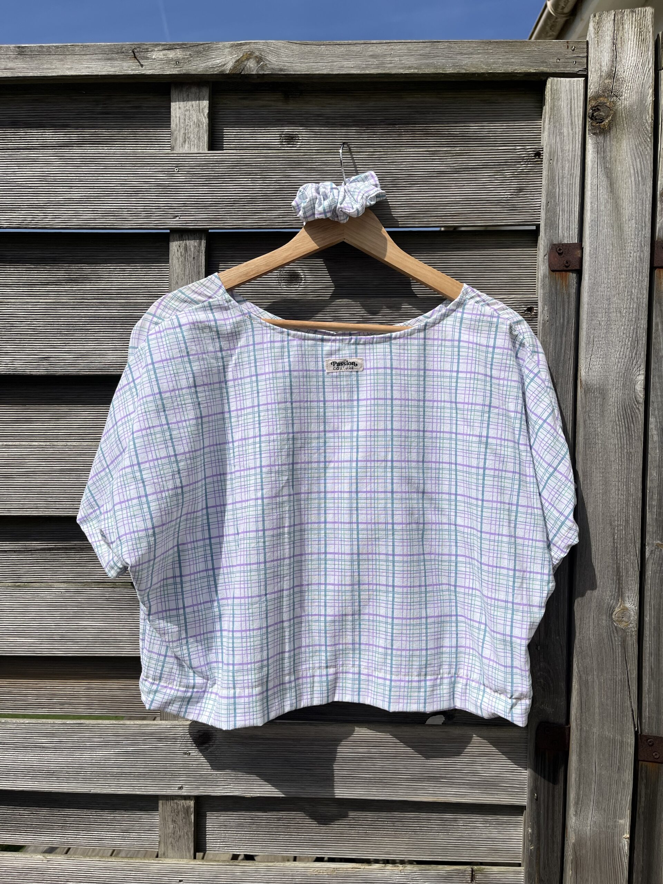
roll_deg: -0.1
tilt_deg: -2.1
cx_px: 332
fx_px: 664
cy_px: 442
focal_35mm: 26
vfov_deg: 67.3
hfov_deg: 53.1
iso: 50
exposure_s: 1/9091
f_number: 1.6
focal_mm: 5.1
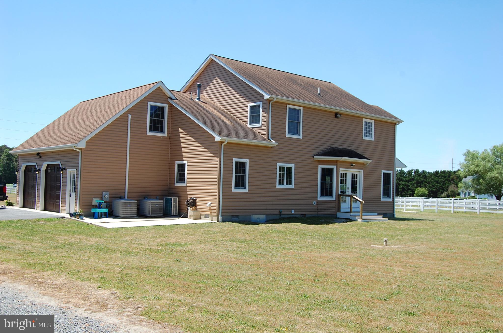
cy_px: 166
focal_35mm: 39
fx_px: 544
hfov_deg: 49.6
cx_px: 252
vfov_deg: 34.1
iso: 200
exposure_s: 1/250
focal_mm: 26
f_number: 8
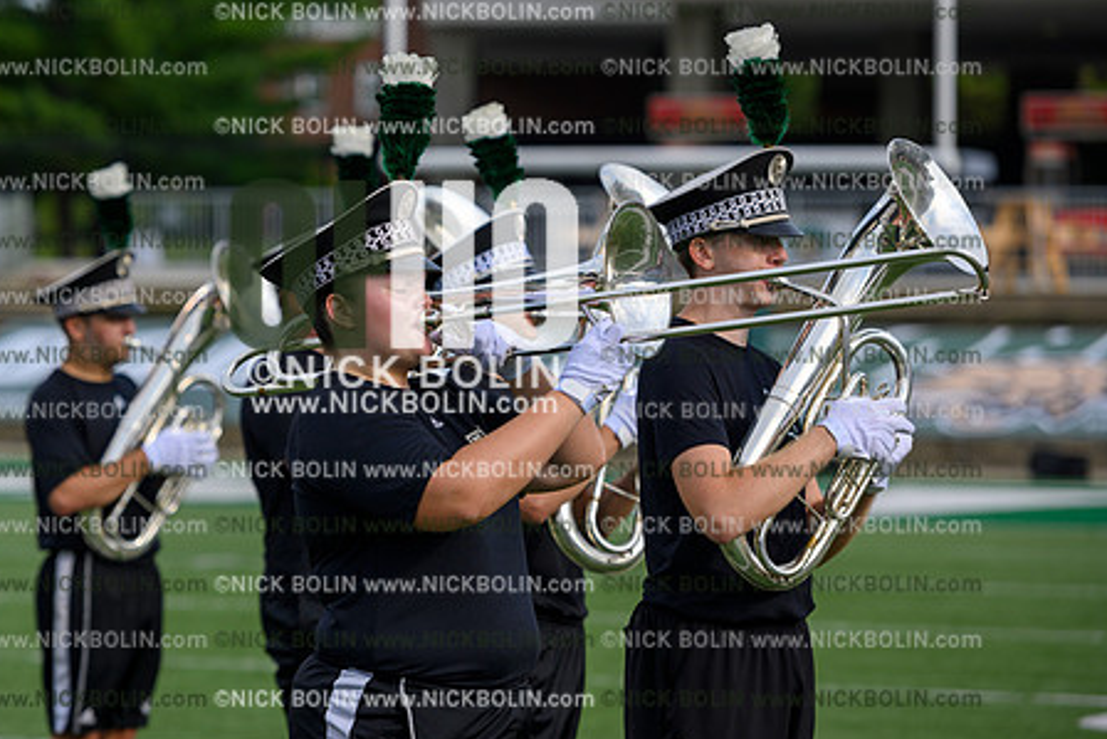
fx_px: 5967
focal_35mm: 194
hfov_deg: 10.6
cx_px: 403
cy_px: 298
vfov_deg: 7.1
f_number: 4
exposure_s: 1/1600
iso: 100
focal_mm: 150
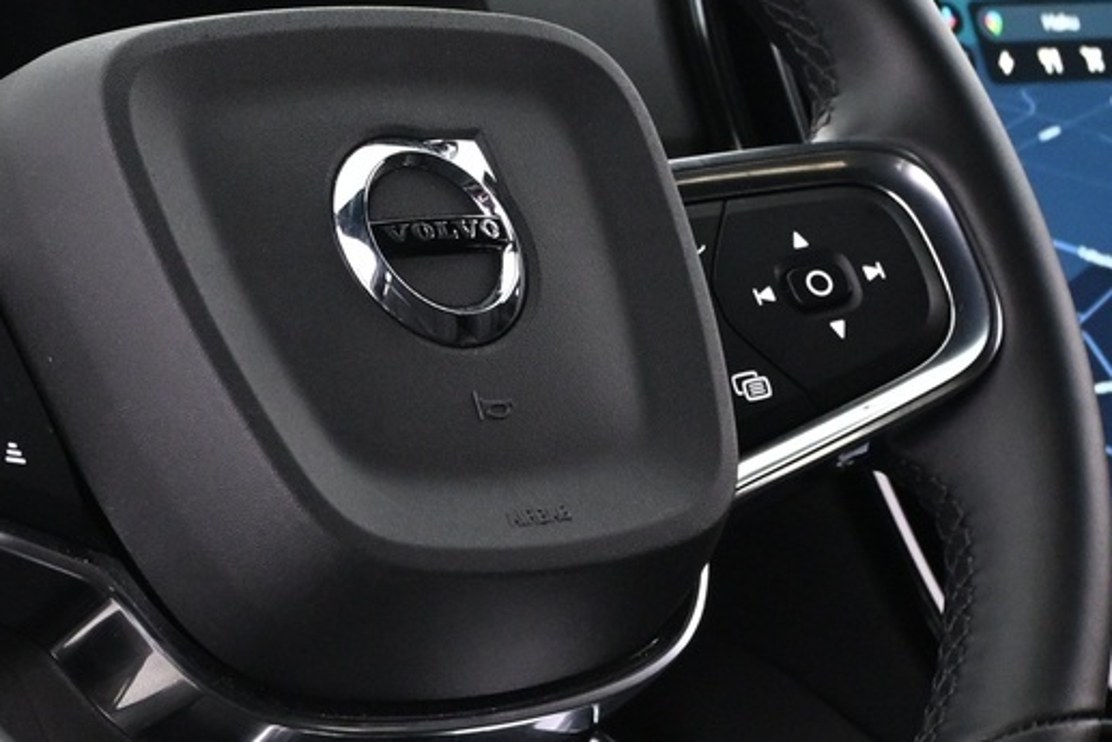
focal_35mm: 141
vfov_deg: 9.7
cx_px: 155
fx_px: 4356
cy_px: 320
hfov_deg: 14.4
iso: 1600
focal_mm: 30
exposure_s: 1/13
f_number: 4.8
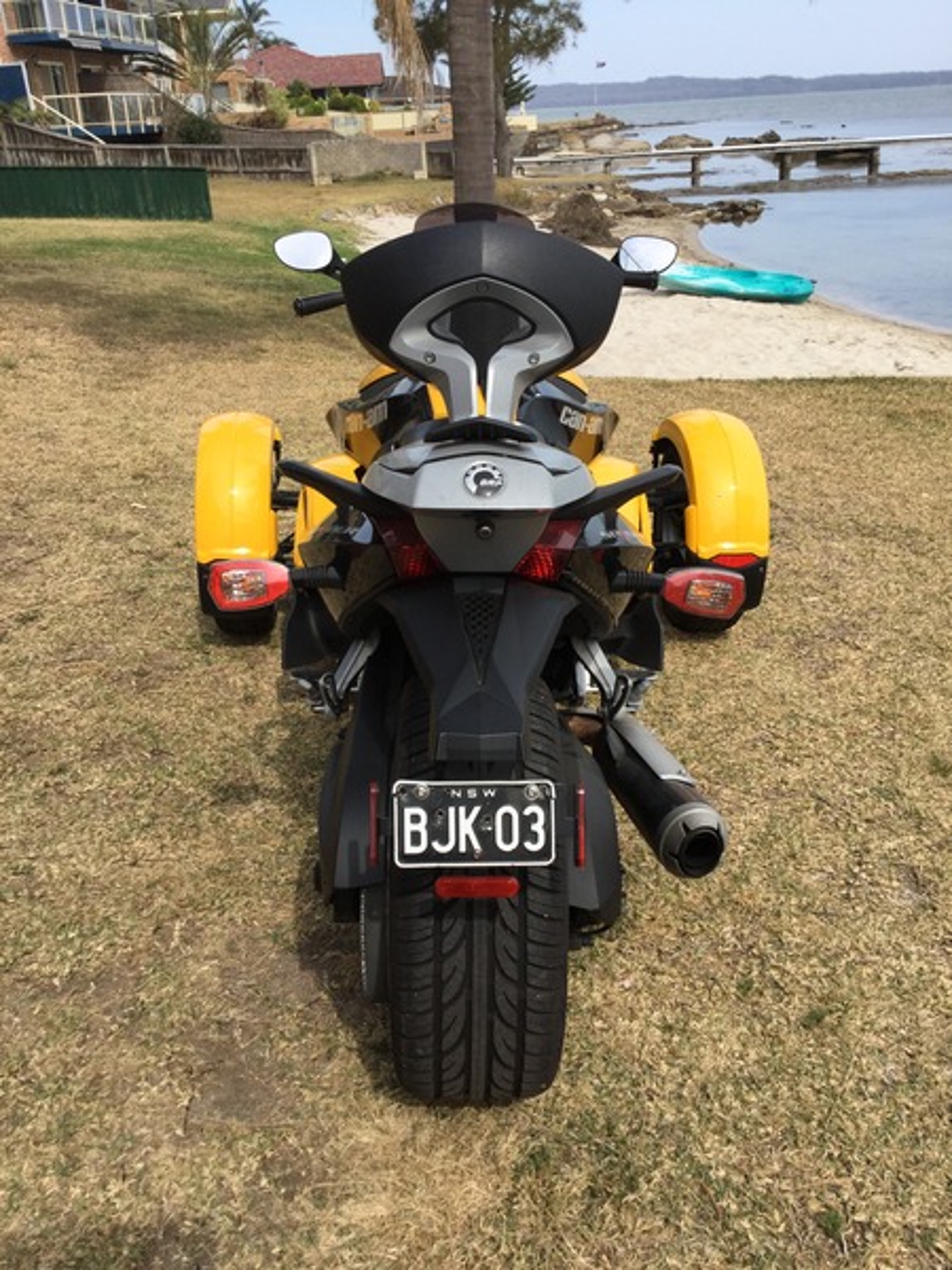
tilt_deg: -25.3
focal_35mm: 31
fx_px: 1137
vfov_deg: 58.4
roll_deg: +2.6
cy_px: 635
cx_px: 476
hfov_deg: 45.4
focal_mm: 3.3
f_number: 2.4
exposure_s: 1/867
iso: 25
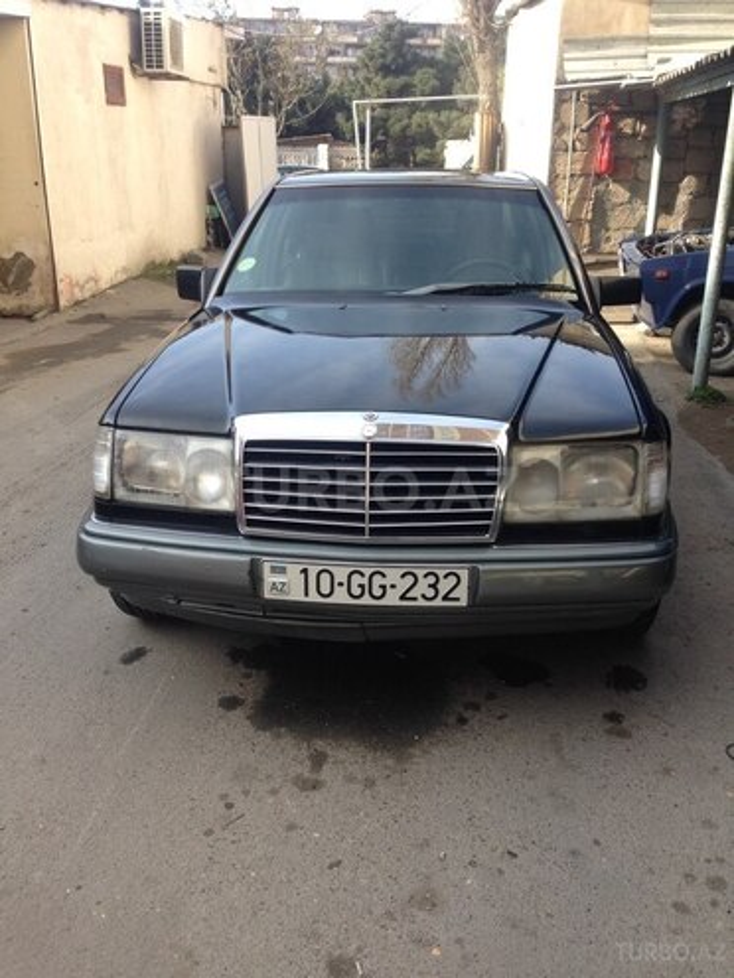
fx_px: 933
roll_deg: -1.0
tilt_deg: -21.1
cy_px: 489
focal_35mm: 33
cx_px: 367
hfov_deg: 42.9
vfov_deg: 55.4
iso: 50
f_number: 2.4
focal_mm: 4.12
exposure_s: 1/371
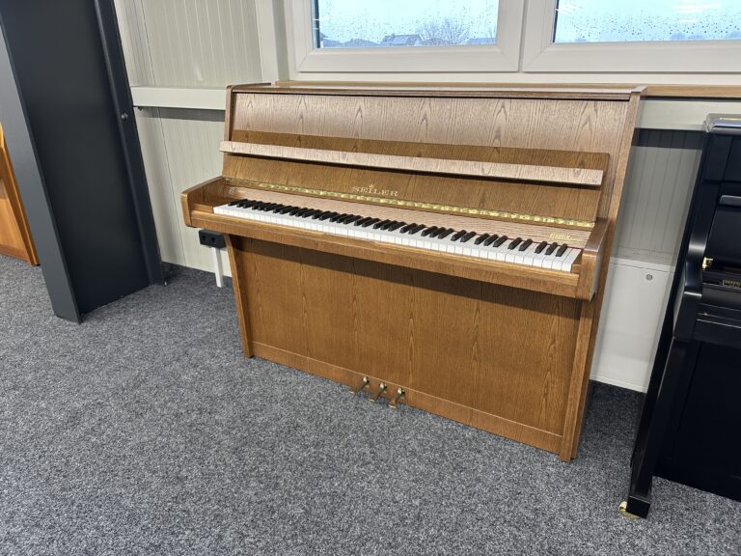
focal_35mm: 24
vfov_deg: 56.8
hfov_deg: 71.6
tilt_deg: -23.0
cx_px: 370
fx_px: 514
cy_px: 278
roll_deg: +0.9
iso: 160
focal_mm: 6.86
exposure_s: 1/50
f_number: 1.78
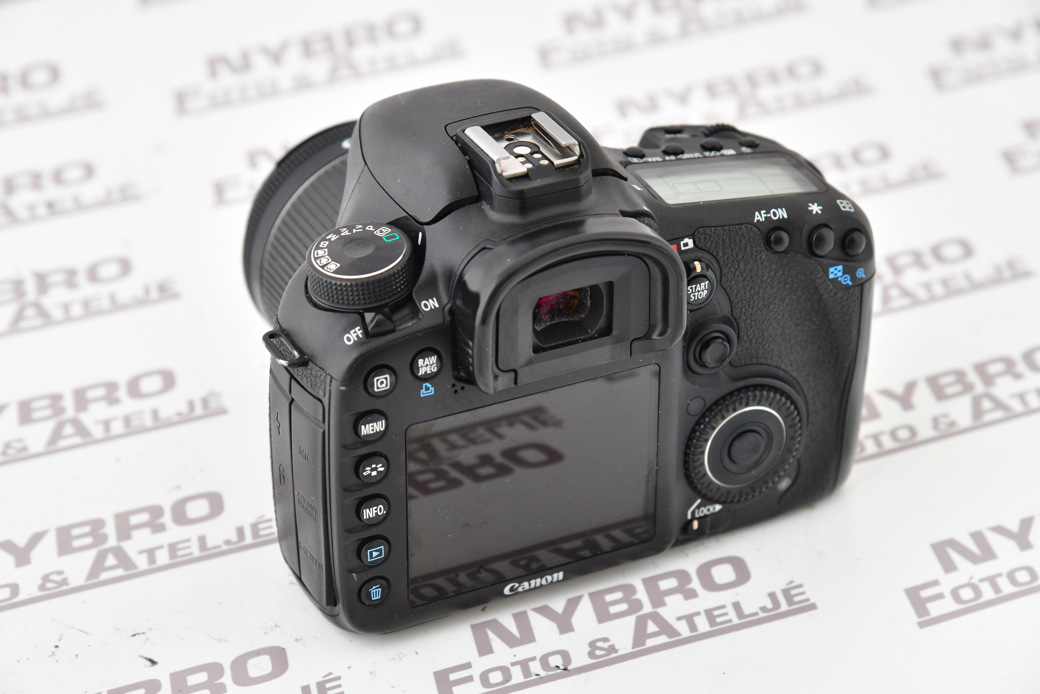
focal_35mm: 120
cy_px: 347
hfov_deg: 17.1
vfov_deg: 11.4
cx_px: 520
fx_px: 3466
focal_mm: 120
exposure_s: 1/125
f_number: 8
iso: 800
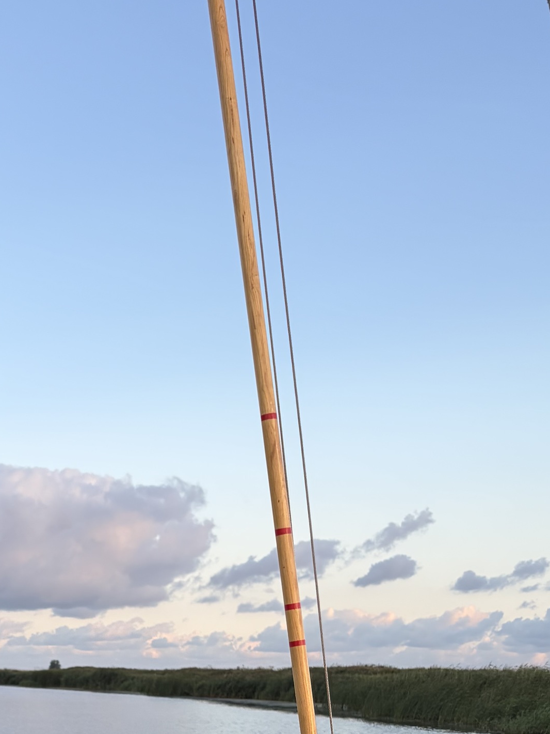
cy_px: 791
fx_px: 1292
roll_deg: -1.1
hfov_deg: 23.3
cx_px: 44
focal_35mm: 61
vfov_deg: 28.9
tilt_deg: -6.2
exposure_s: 1/388
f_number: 1.6
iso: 50
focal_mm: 5.96
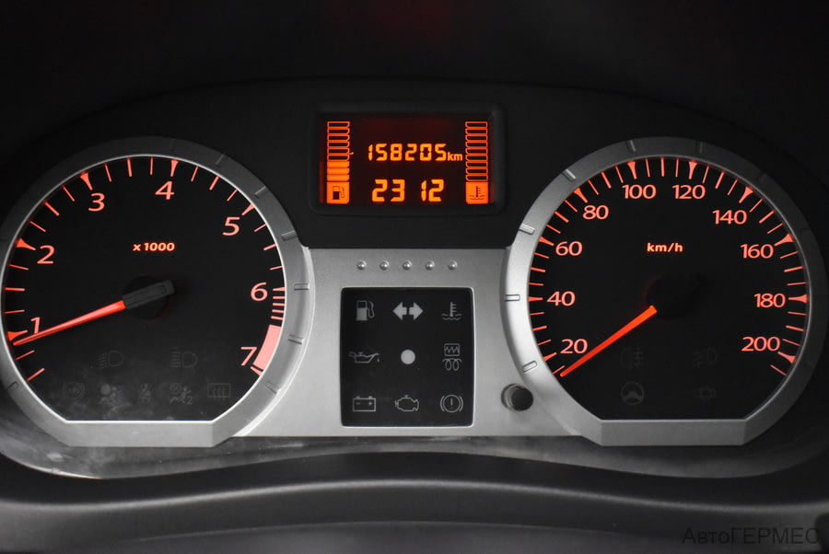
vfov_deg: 29.9
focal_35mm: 45
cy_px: 277
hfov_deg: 43.6
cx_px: 414
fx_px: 1037
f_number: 4.2
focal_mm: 30
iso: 5000
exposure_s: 1/50
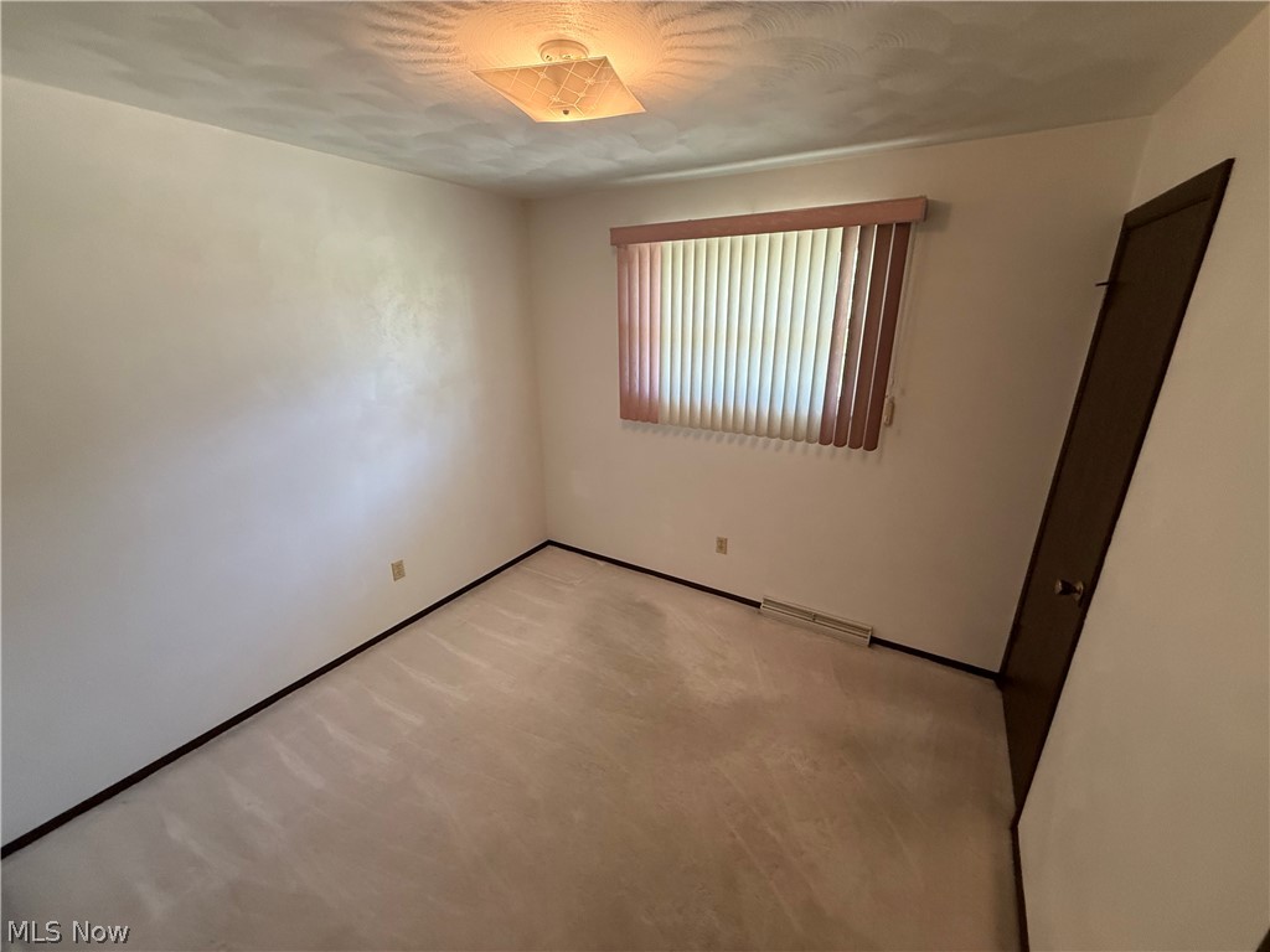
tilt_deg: -18.1
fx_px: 514
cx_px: 635
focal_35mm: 14
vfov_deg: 85.7
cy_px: 476
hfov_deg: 102.1
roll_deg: +0.4
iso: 320
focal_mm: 2.22
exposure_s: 1/120
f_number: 2.2
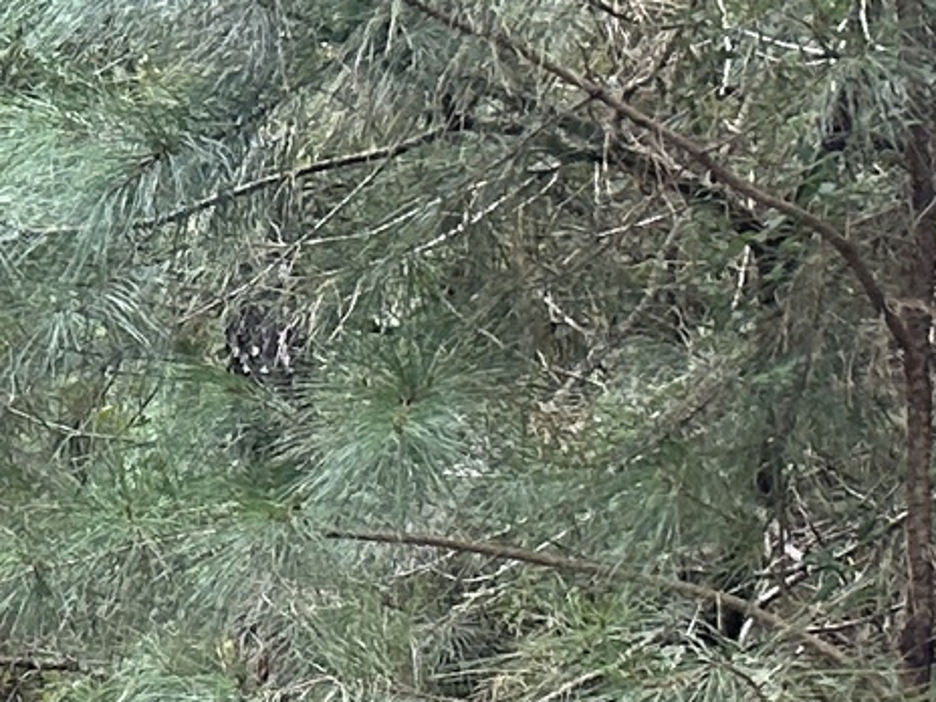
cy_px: 1592
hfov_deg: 9.5
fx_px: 4299
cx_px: -1937
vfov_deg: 8.6
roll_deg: +0.3
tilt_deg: -3.8
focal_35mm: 159
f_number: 1.78
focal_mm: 6.86
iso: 64
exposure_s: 1/169
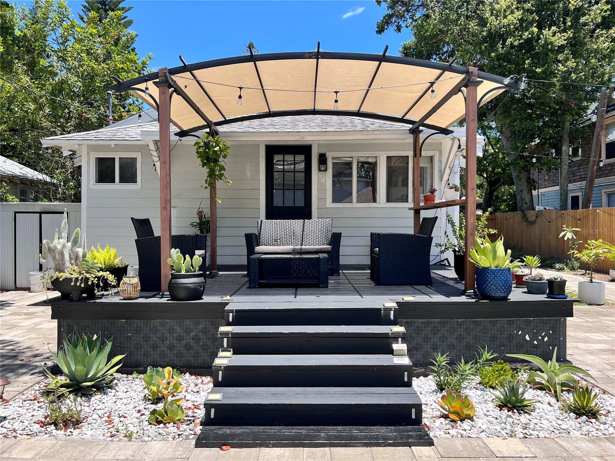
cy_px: 230
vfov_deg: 53.1
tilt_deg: -0.7
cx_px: 308
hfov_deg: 67.3
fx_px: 462
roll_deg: +0.6
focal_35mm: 26
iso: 50
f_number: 1.5
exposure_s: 1/1698
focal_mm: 5.7
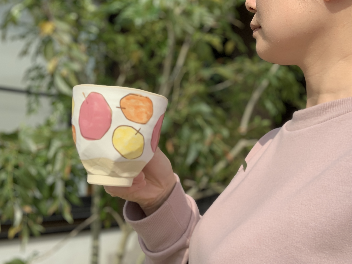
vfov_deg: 44.2
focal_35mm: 32
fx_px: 325
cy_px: 132
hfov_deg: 56.8
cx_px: 176
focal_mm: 2.87
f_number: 2.2
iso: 16
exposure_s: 1/1399
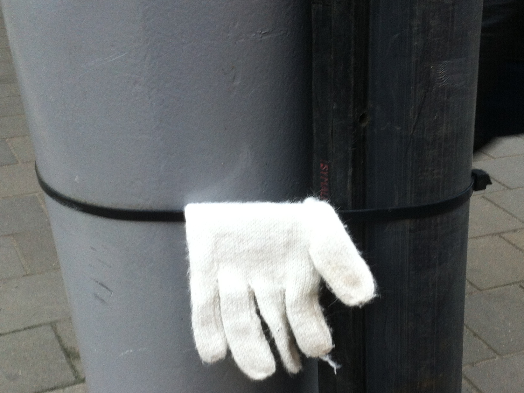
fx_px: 833
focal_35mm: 55
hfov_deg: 34.9
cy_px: 246
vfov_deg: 26.5
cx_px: 257
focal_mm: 3.85
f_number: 2.8
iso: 80
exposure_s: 1/40
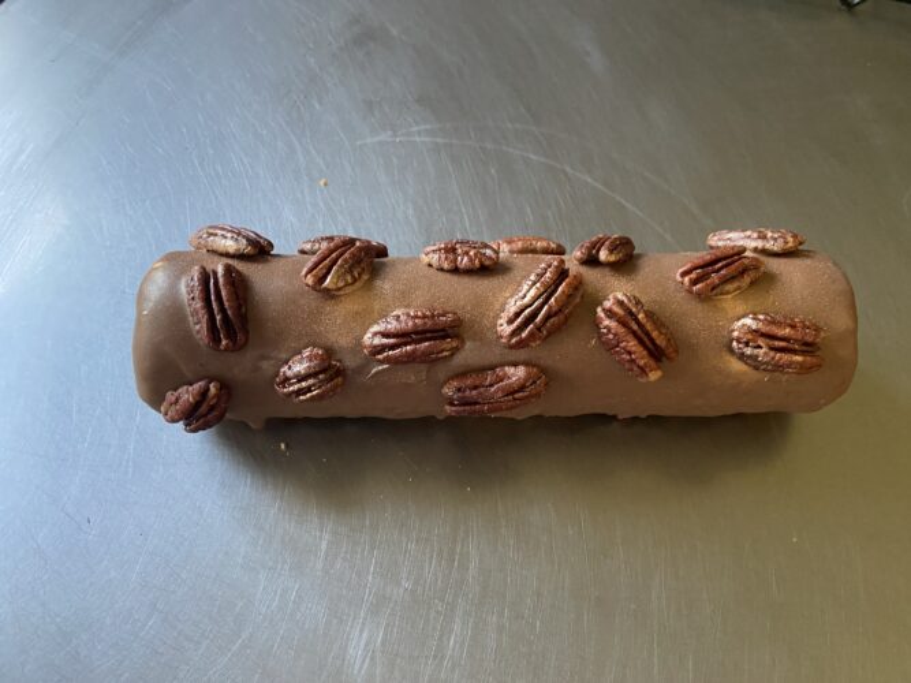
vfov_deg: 53.0
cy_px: 342
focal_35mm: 26
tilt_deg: -57.5
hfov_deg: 67.3
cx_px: 456
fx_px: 684
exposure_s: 1/60
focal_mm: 4.25
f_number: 1.8
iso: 400
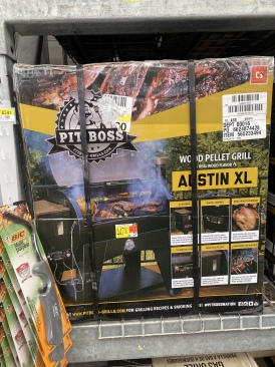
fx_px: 276
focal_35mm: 26
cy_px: 184
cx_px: 138
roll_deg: +2.7
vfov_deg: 67.3
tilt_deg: -10.6
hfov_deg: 53.0
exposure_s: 1/121
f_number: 1.8
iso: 100
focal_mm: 4.25
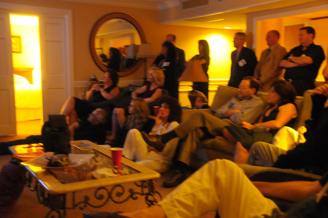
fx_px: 355
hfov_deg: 49.6
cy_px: 109
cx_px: 164
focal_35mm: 39
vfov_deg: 34.1
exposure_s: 1/6
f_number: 4
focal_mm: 26
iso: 2000
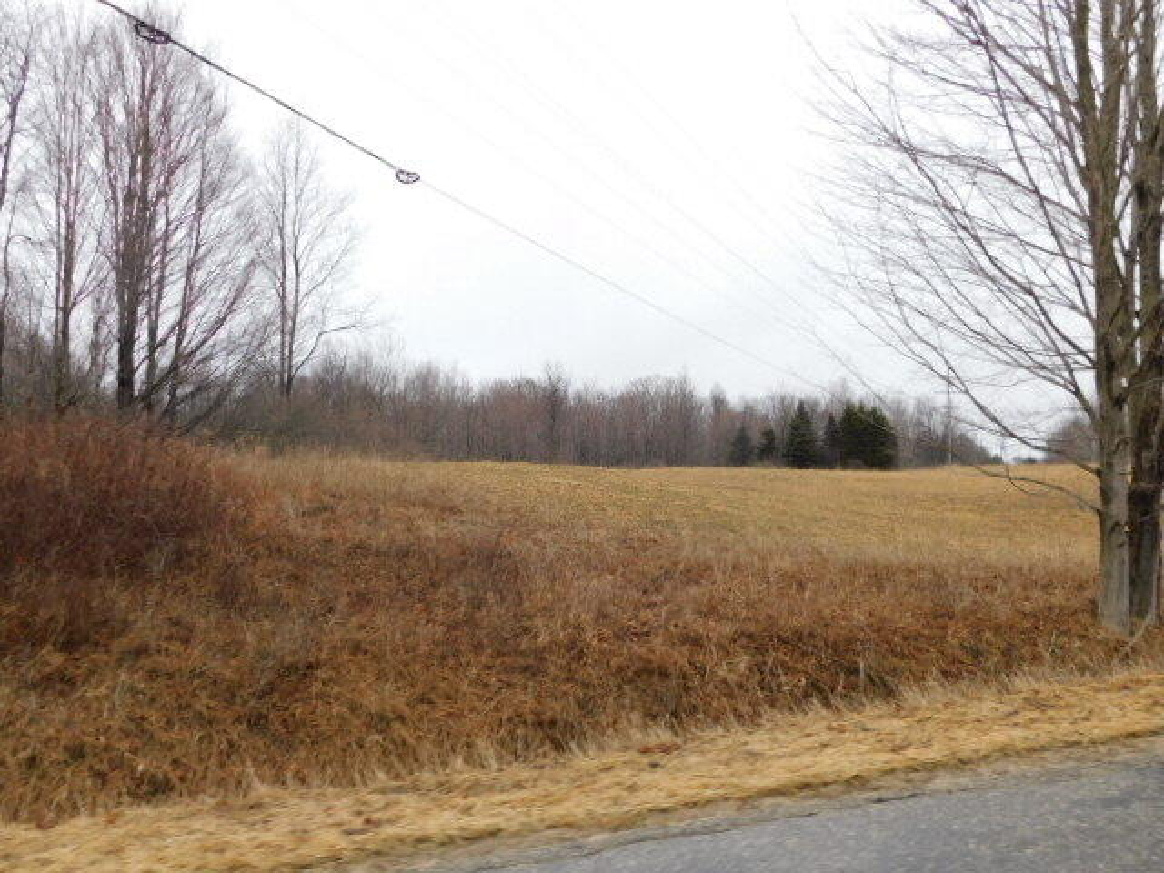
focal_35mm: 30
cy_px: 436
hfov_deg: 60.0
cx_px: 582
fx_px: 1009
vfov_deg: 46.8
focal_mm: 5.3
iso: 125
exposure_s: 1/125
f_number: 3.2
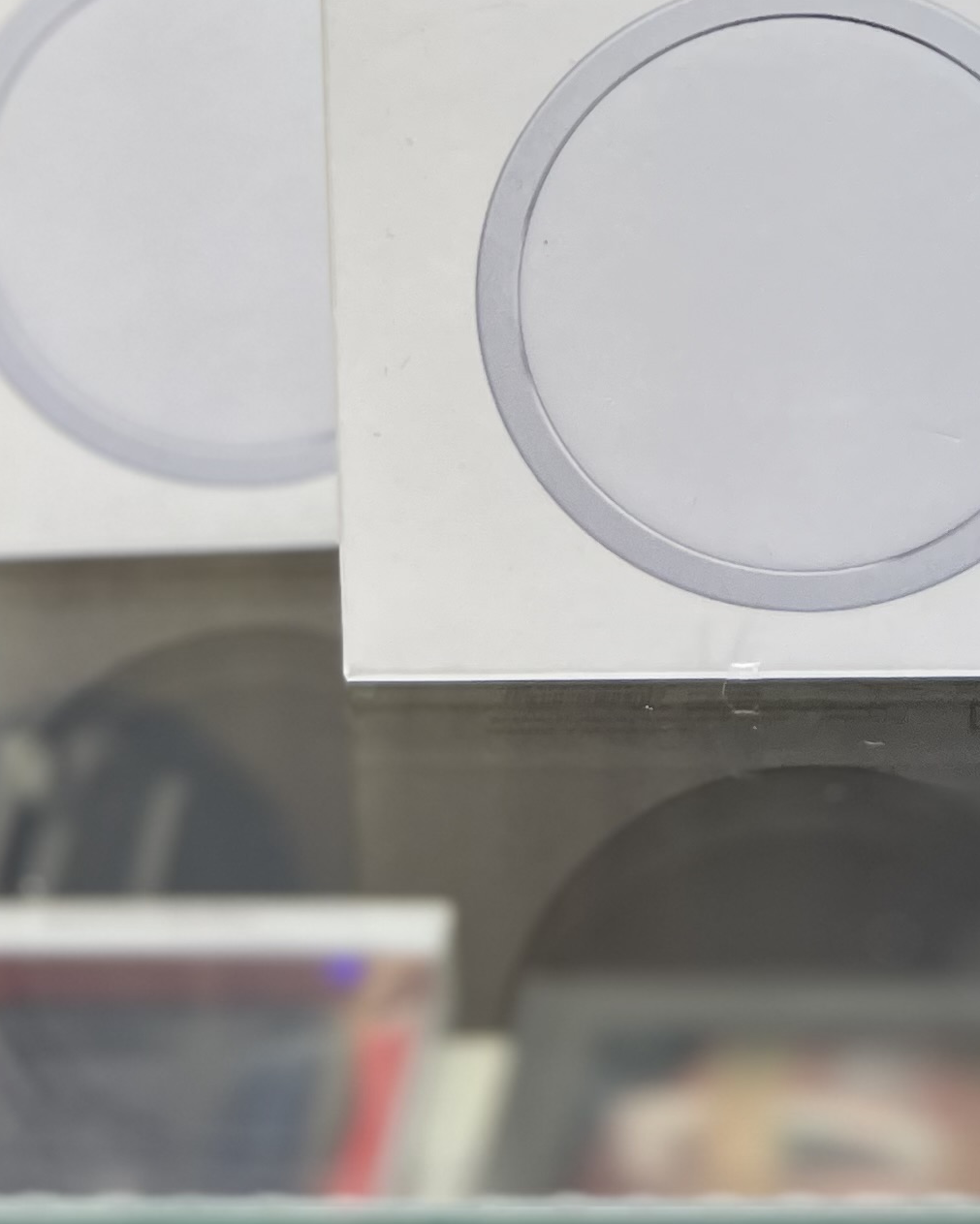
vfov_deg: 20.7
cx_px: 898
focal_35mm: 81
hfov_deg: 18.6
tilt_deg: -3.2
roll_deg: +2.1
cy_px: -518
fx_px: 2936
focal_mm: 5.7
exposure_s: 1/100
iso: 40
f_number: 1.5
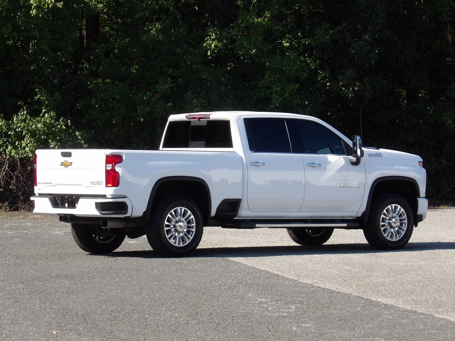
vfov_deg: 8.8
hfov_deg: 11.7
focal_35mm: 169
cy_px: 170
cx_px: 228
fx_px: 2221
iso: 100
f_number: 4.4
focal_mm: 30.2
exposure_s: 1/405
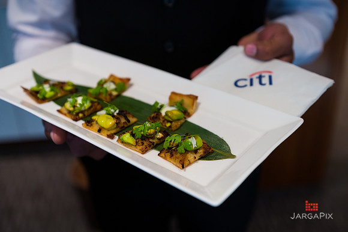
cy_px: 116
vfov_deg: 28.0
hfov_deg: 41.1
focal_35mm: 48
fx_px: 464
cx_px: 174
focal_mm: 48
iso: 640
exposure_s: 1/200
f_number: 4
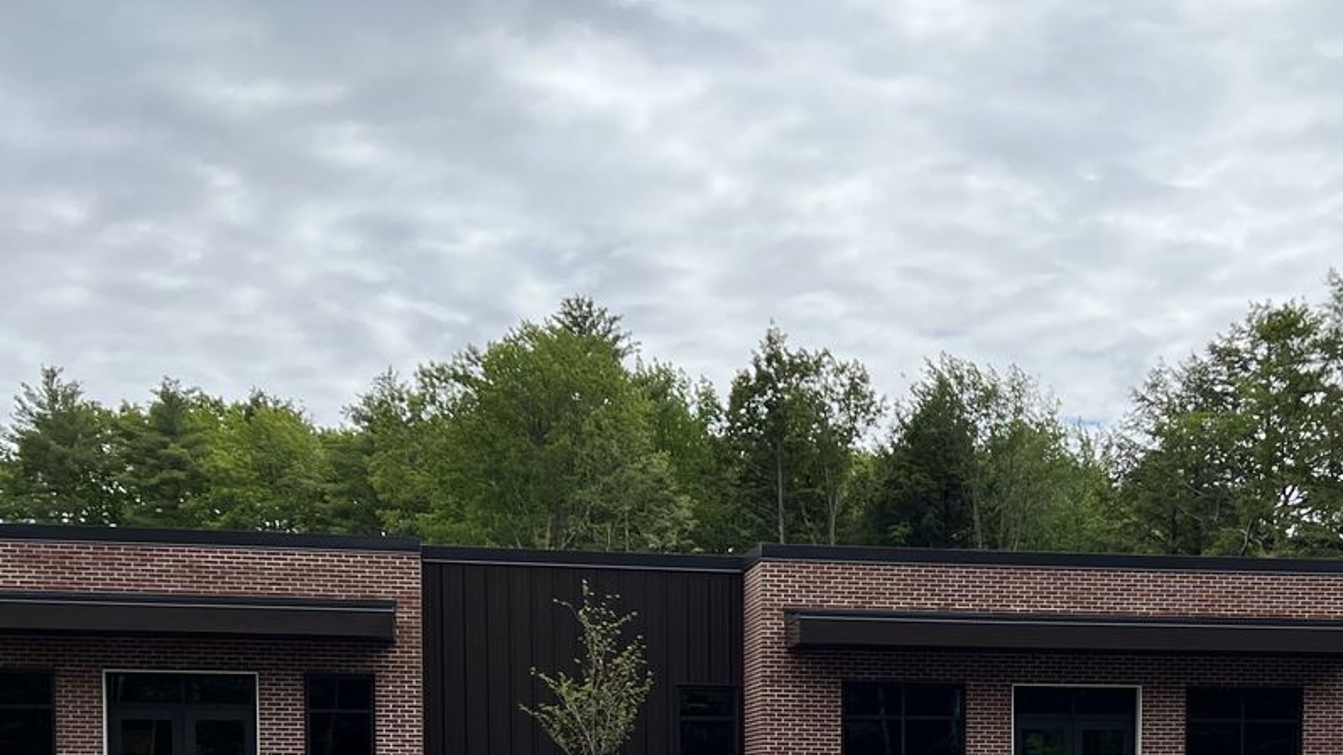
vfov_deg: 20.0
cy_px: 853
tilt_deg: -2.5
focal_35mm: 57
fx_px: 2030
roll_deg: +1.2
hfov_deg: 36.2
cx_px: 919
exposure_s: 1/5882
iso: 50
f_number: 1.5
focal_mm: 5.7
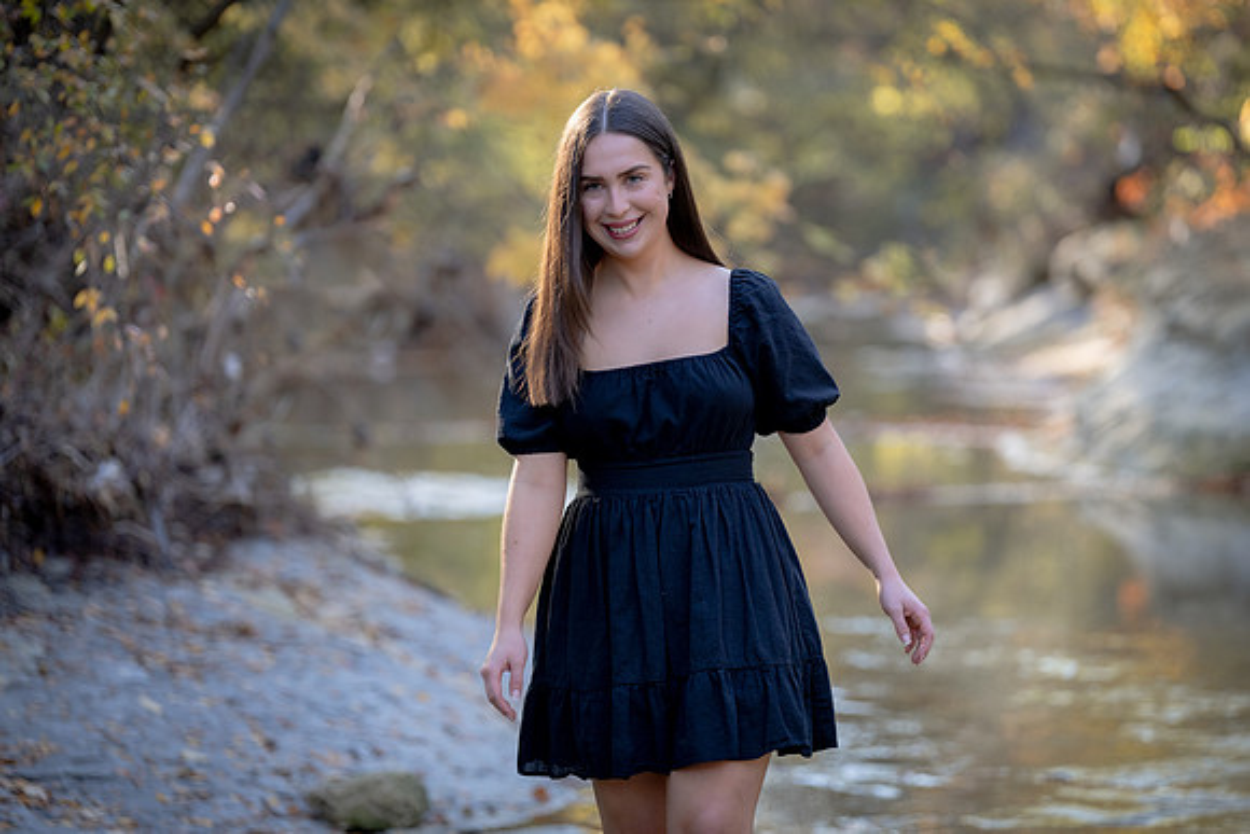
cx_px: 647
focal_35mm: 151
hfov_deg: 13.6
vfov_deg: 9.1
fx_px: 5237
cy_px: 416
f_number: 2.8
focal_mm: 142
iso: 400
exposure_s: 1/320
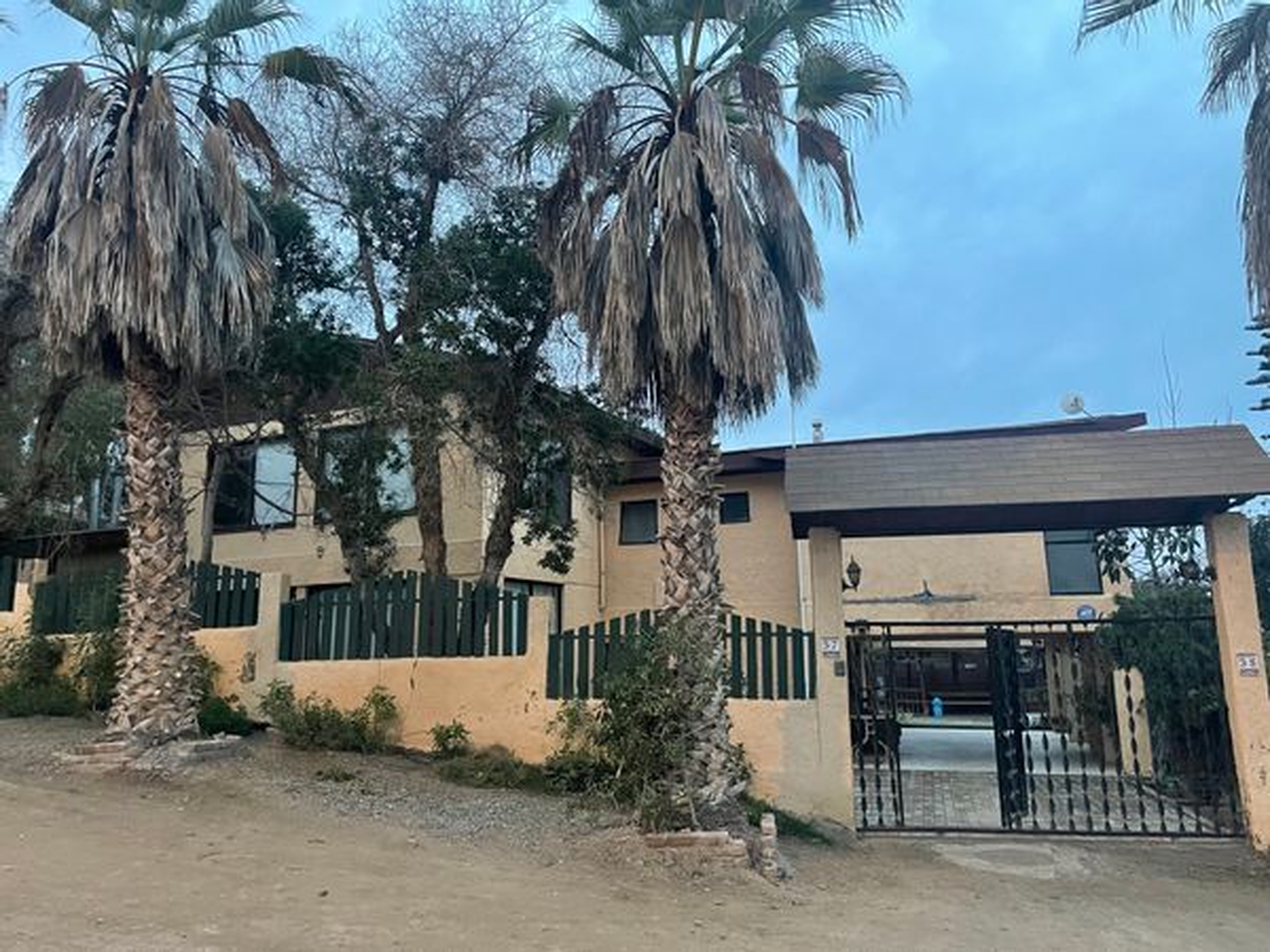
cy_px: 476
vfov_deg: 53.1
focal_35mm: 26
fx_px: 954
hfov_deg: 67.3
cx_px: 635
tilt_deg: +12.8
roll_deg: +1.1
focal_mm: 4.2
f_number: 1.6
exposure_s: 1/50
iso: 500
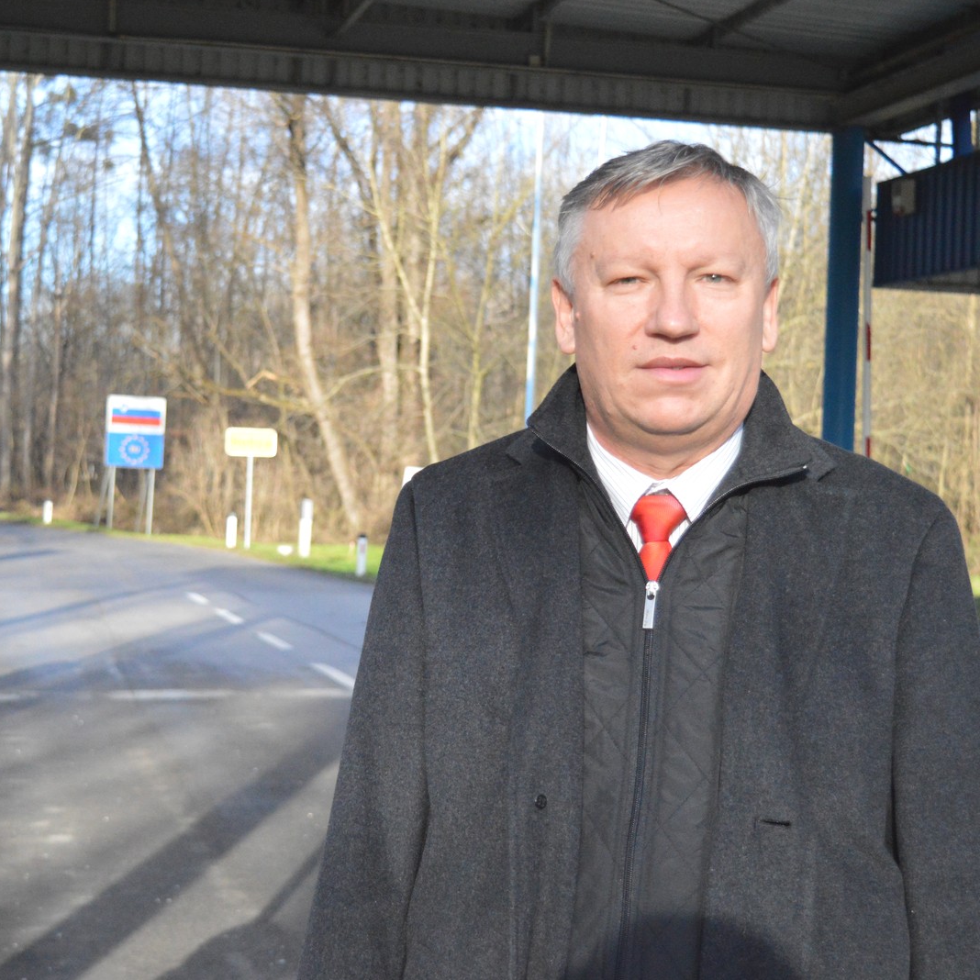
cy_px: 486
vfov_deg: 27.7
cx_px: 389
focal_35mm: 62
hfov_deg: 27.7
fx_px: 1986
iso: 3200
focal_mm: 32
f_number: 4.5
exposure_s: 1/4000
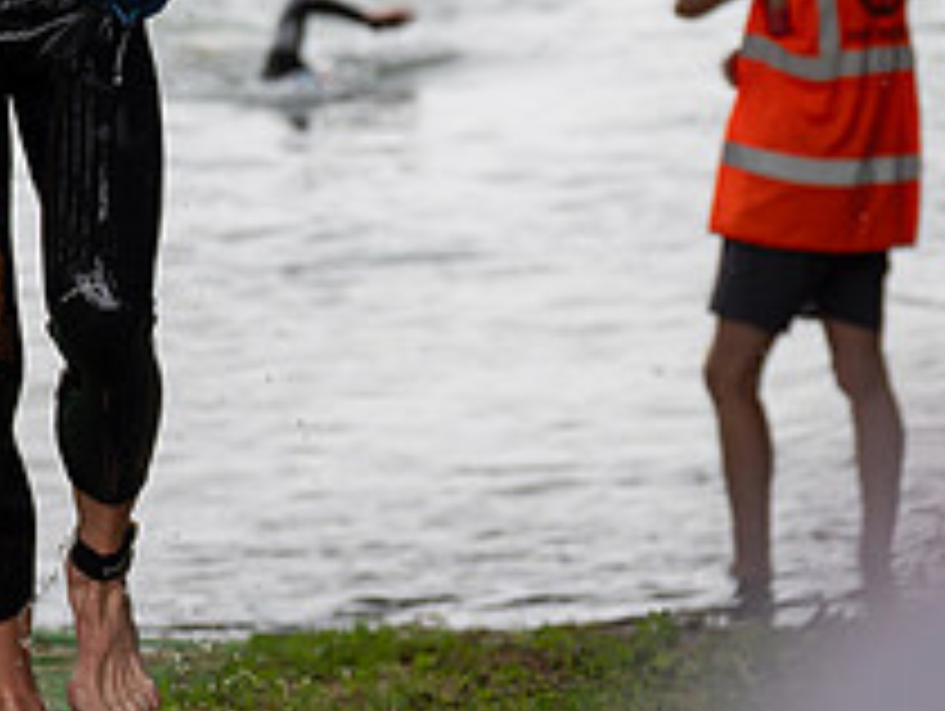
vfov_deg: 6.9
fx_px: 5876
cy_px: -79
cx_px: 18
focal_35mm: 215
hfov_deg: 9.1
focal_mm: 81
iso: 320
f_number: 3.2
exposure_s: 1/400
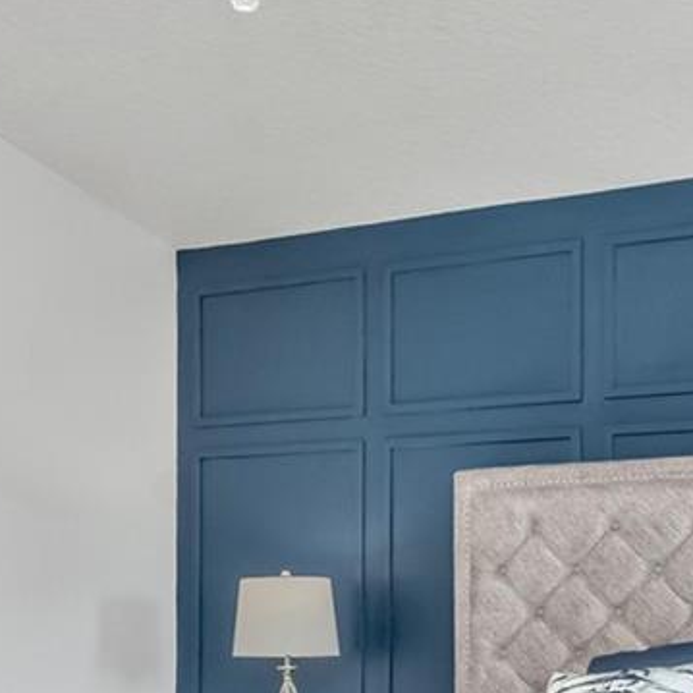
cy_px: 585
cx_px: 311
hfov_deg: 24.0
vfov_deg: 23.5
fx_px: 1631
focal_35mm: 72
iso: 400
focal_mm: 19
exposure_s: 1/60
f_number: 6.7
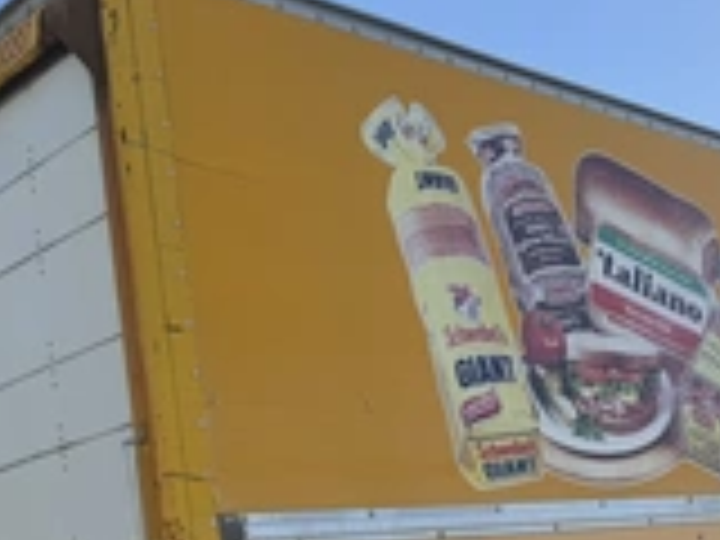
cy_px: 562
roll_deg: +7.5
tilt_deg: +1.5
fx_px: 1248
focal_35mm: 60
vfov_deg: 23.2
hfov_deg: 31.3
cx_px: 590
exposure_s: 1/4673
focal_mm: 6.76
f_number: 1.78
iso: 80
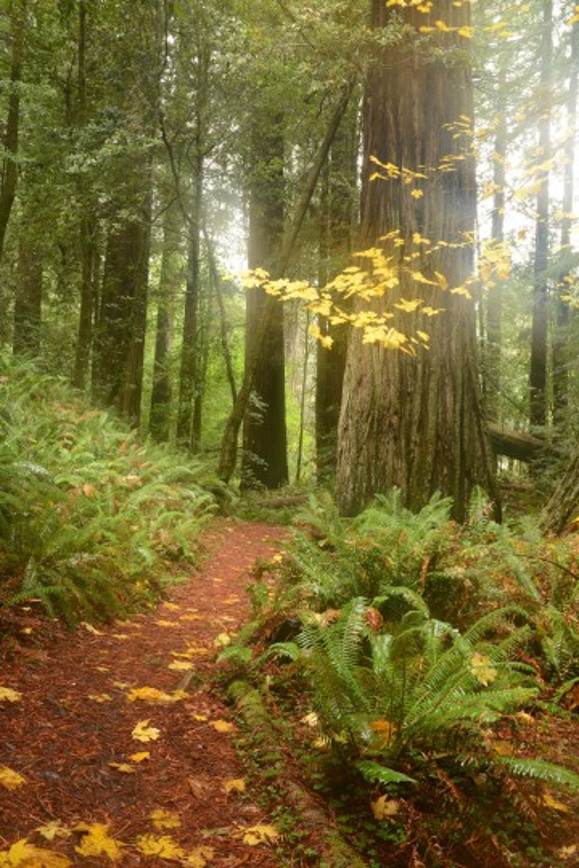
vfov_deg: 58.7
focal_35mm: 32
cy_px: 434
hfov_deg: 41.1
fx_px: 772
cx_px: 290
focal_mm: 32
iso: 320
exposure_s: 3
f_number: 22
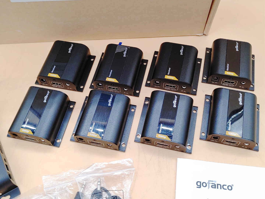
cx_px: 132
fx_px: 276
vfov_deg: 39.7
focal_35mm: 36
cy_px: 100
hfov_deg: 51.4
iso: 50
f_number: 1.8
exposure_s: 1/74
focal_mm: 4.36
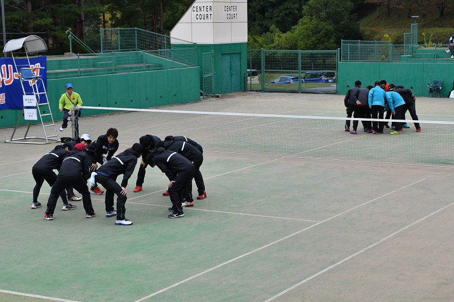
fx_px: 945
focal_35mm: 75
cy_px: 141
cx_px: 230
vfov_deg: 18.2
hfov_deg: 27.0
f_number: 9
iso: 800
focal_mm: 32
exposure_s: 1/800
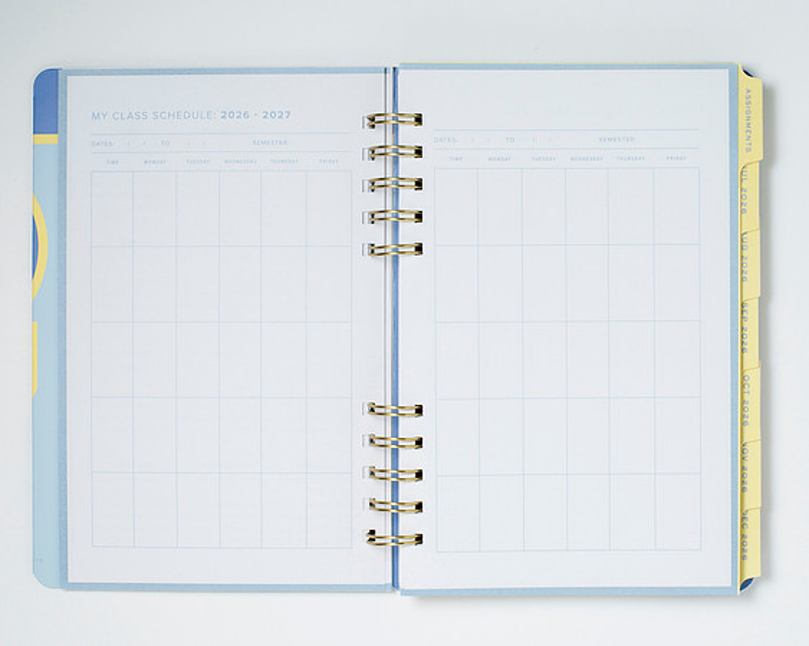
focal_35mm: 69
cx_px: 419
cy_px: 347
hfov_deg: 27.6
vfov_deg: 22.2
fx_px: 1647
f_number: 9
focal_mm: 50
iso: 200
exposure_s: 1/200
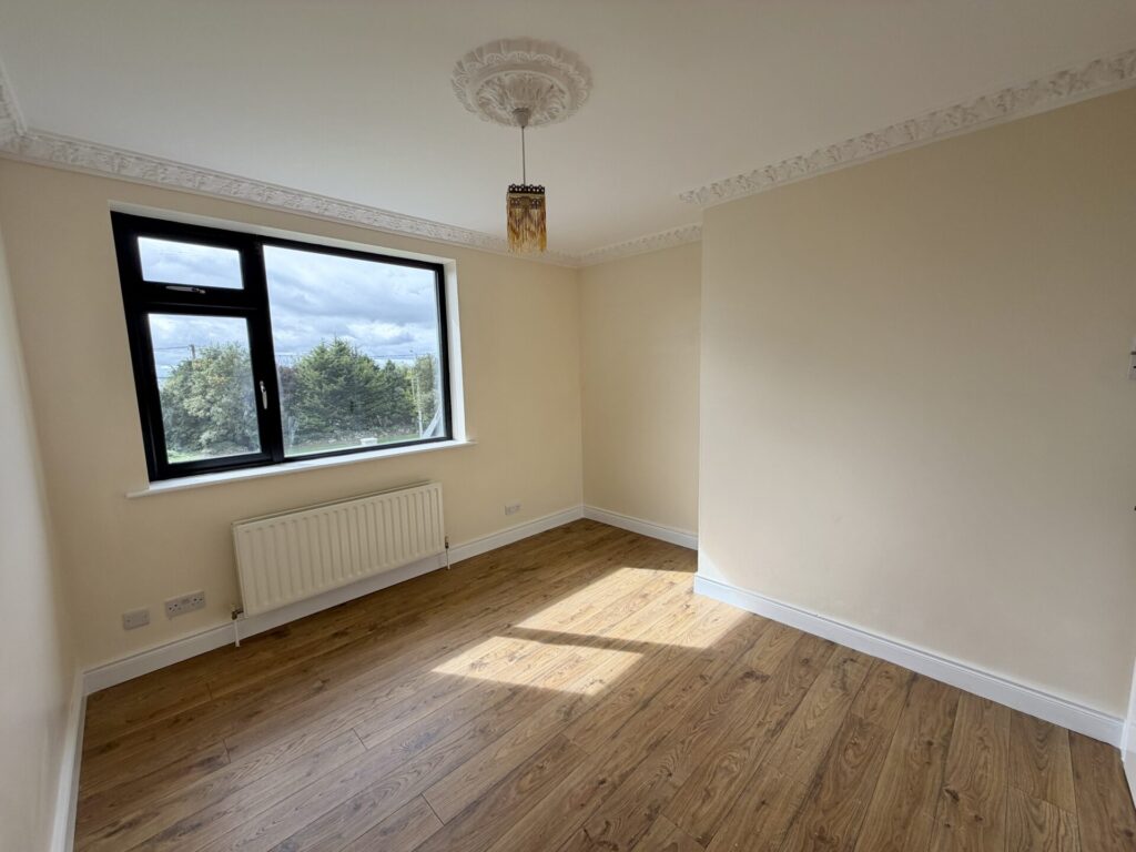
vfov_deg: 85.7
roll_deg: +1.4
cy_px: 426
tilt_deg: -7.3
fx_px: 459
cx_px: 568
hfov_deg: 102.1
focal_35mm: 14
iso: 50
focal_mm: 2.22
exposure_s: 1/229
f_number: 2.2
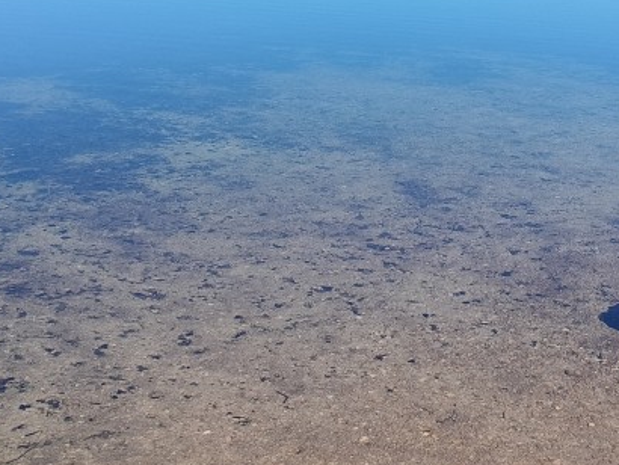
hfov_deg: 24.7
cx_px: 332
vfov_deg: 17.4
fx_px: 1413
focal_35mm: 79
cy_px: -163
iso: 50
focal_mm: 4.71
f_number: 1.7
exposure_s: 1/1227
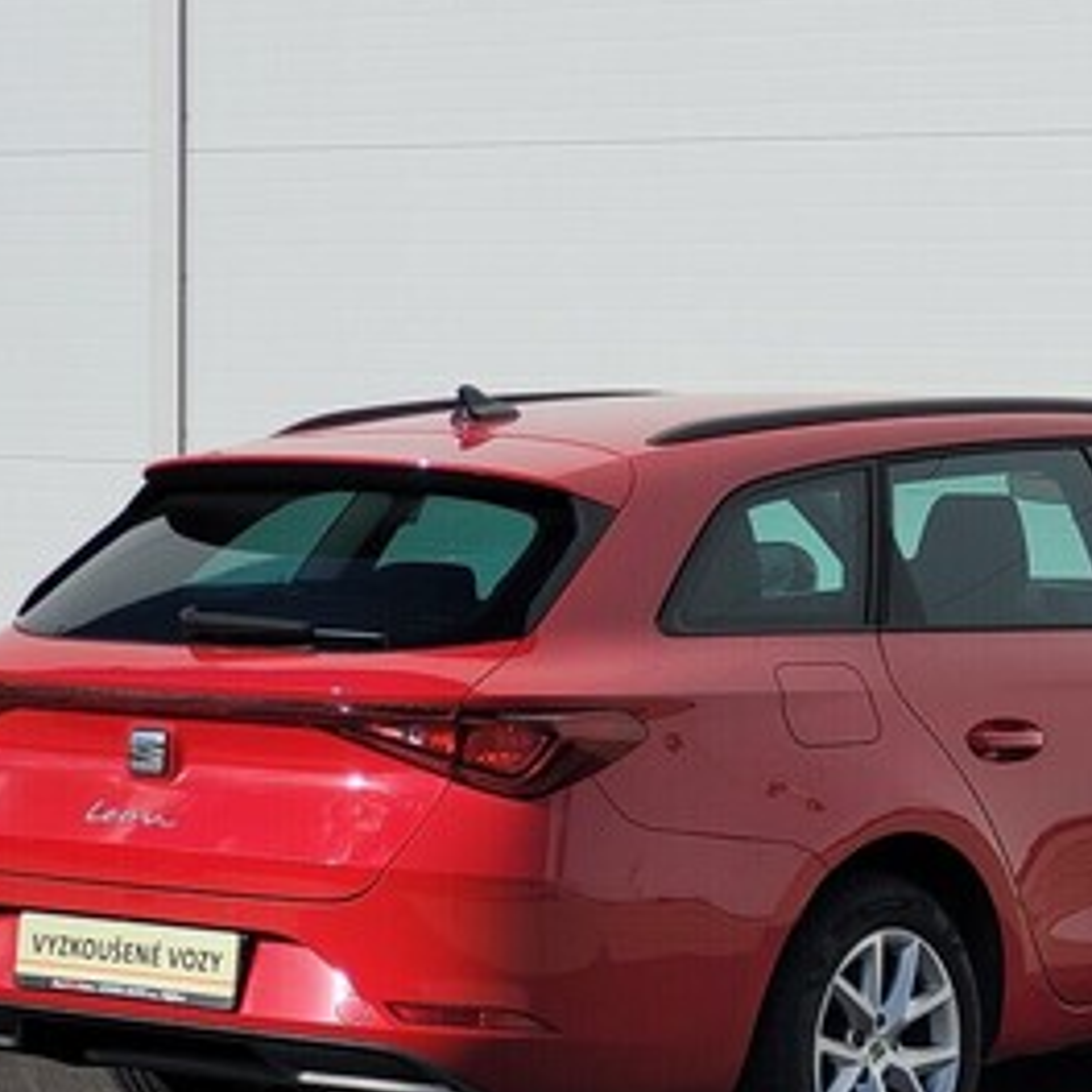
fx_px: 4997
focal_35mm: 140
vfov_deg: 12.5
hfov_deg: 12.4
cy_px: 697
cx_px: 807
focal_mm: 7.12
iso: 25
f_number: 2.4
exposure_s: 1/1794
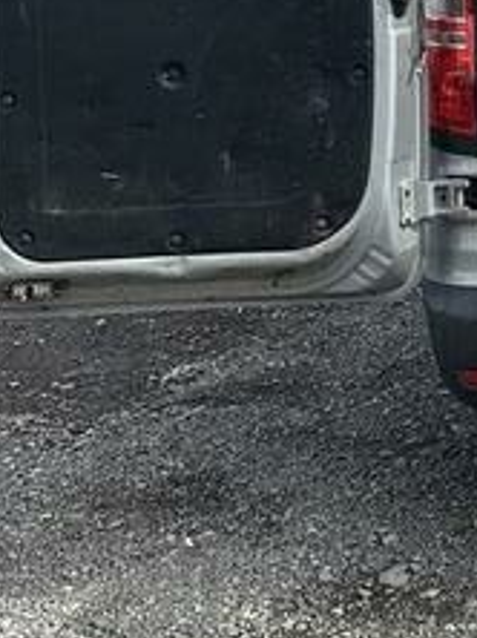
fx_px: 1786
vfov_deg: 19.2
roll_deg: +0.0
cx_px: 859
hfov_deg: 13.6
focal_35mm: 97
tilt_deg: -6.2
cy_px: -112
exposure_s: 1/4762
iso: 80
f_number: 1.78
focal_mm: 6.86
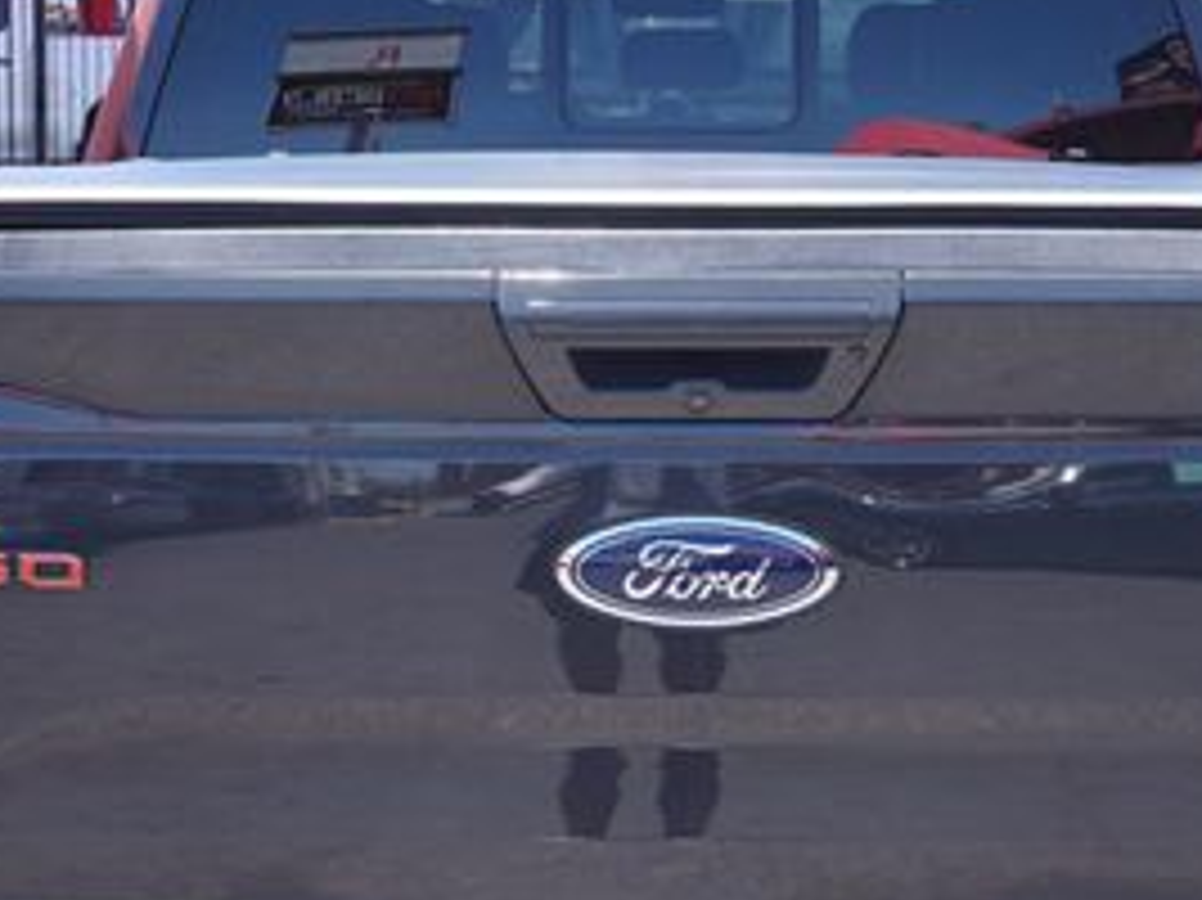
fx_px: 2638
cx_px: 617
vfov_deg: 19.3
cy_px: 612
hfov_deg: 25.7
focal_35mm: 76
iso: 100
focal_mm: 22
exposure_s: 1/100
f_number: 7.1
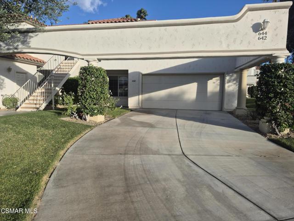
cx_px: 147
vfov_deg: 58.9
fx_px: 195
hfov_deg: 73.9
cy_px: 110
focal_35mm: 23
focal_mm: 5.4
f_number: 1.8
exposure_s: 1/1752
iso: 25
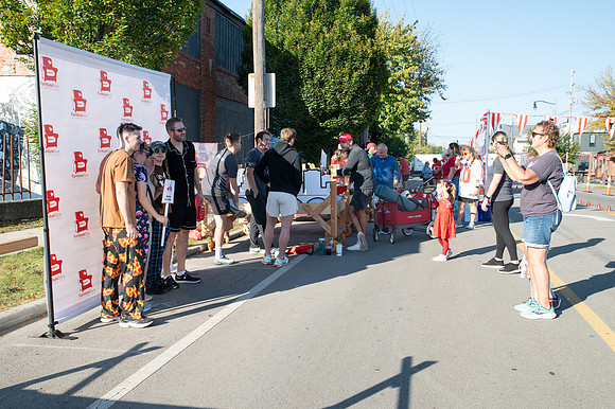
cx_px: 308
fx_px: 568
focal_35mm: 33
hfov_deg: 56.9
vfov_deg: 39.7
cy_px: 204
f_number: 6.3
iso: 160
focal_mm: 32
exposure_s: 1/200
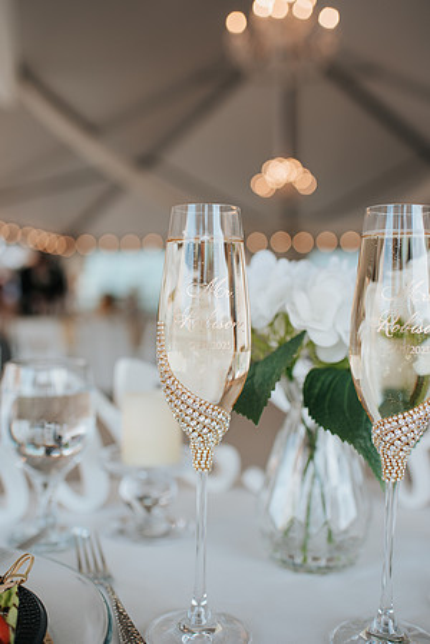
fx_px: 627
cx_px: 215
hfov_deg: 37.9
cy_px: 322
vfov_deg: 54.4
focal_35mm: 35
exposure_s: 1/200
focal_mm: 35
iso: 100
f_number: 2.8
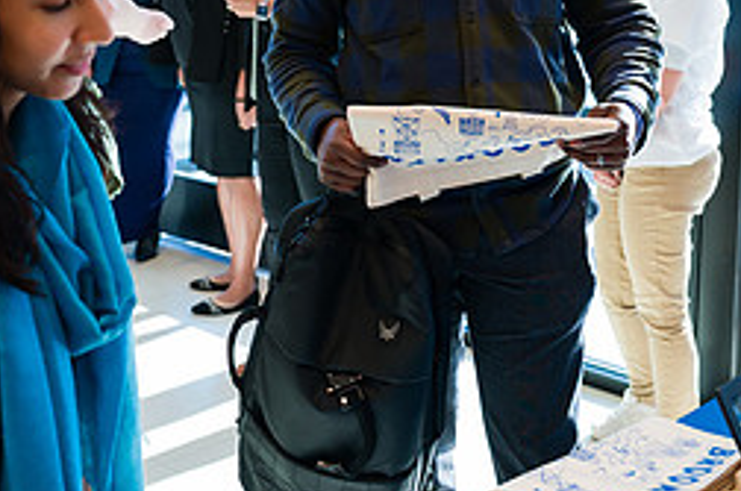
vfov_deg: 20.7
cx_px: 321
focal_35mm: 64
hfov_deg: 31.4
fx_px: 1315
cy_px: 38
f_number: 3.2
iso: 320
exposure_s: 1/200
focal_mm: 27.5
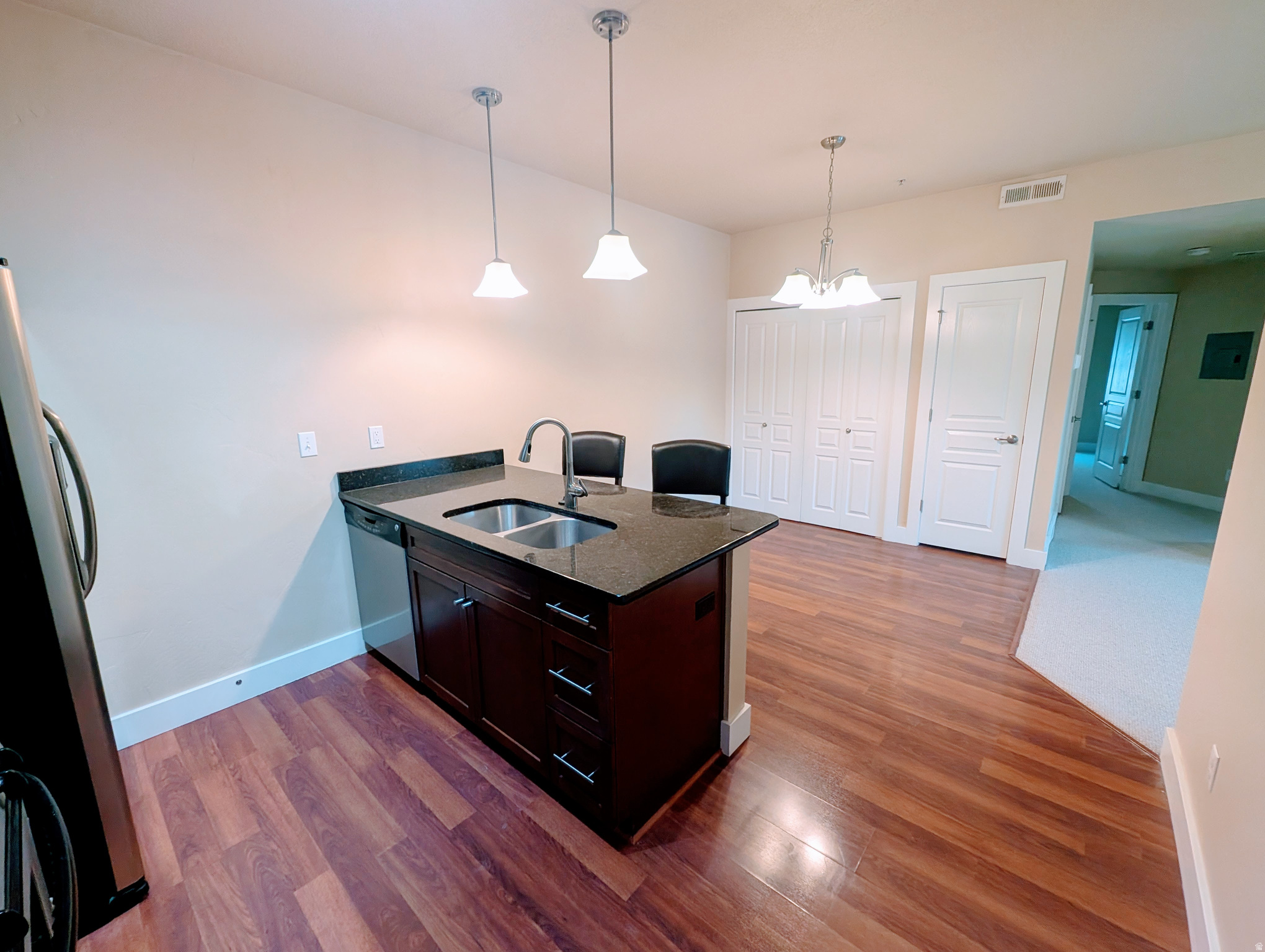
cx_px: 632
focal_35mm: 13
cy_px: 476
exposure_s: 1/24
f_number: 2.2
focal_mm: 1.95
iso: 61
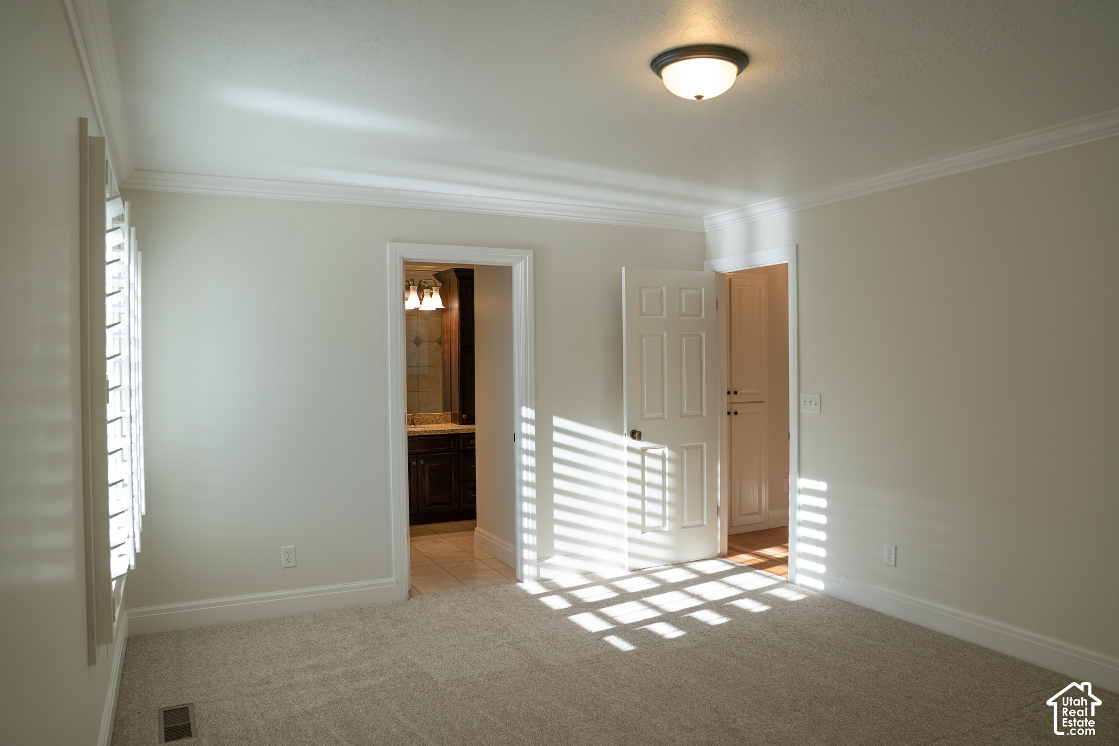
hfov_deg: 73.1
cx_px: 560
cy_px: 373
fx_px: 755
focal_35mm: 24
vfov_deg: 52.6
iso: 160
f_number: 4
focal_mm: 24
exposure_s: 1/160
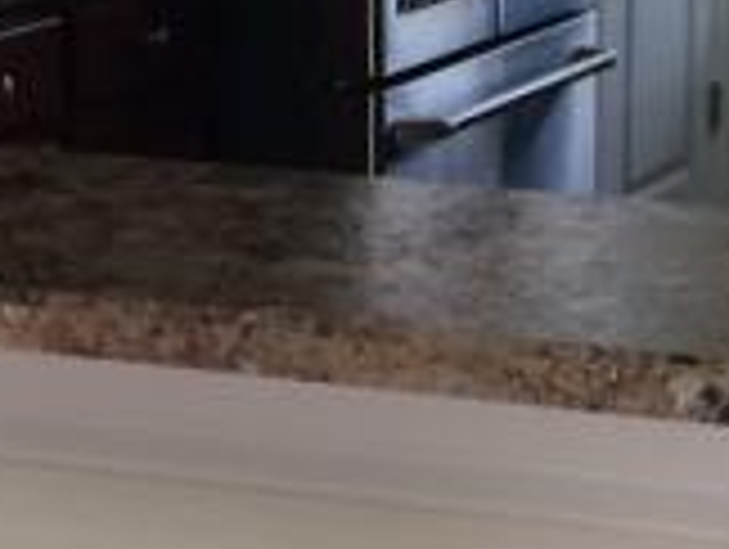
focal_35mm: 183
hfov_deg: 10.7
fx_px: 3860
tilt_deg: -10.3
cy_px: 117
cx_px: 616
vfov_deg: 8.1
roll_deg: -1.0
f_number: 2.2
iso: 40
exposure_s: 1/30
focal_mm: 4.15
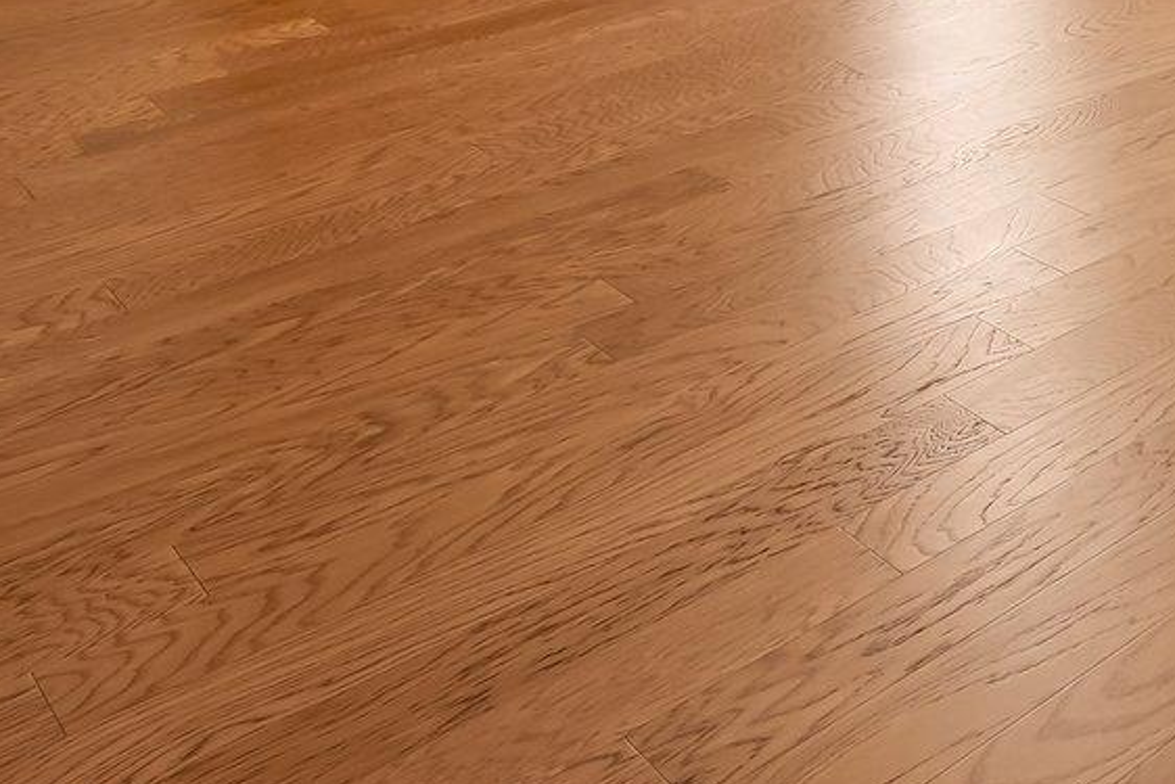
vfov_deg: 20.2
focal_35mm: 51
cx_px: 1288
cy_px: -572
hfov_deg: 33.8
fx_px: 1665
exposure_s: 1/20
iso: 500
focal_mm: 14
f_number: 8
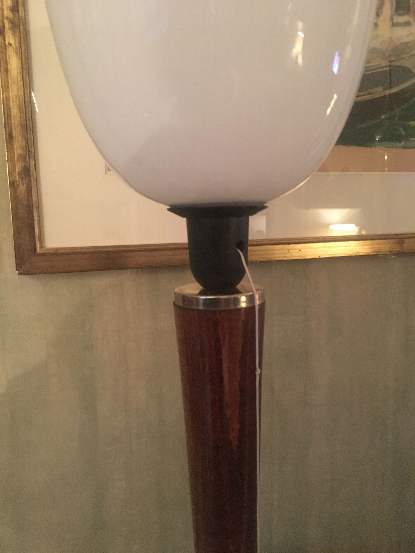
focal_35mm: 29
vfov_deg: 61.7
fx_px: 464
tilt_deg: -7.9
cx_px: 208
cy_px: 276
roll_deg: +0.6
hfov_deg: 48.2
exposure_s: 1/17
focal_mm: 4.15
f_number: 2.2
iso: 640
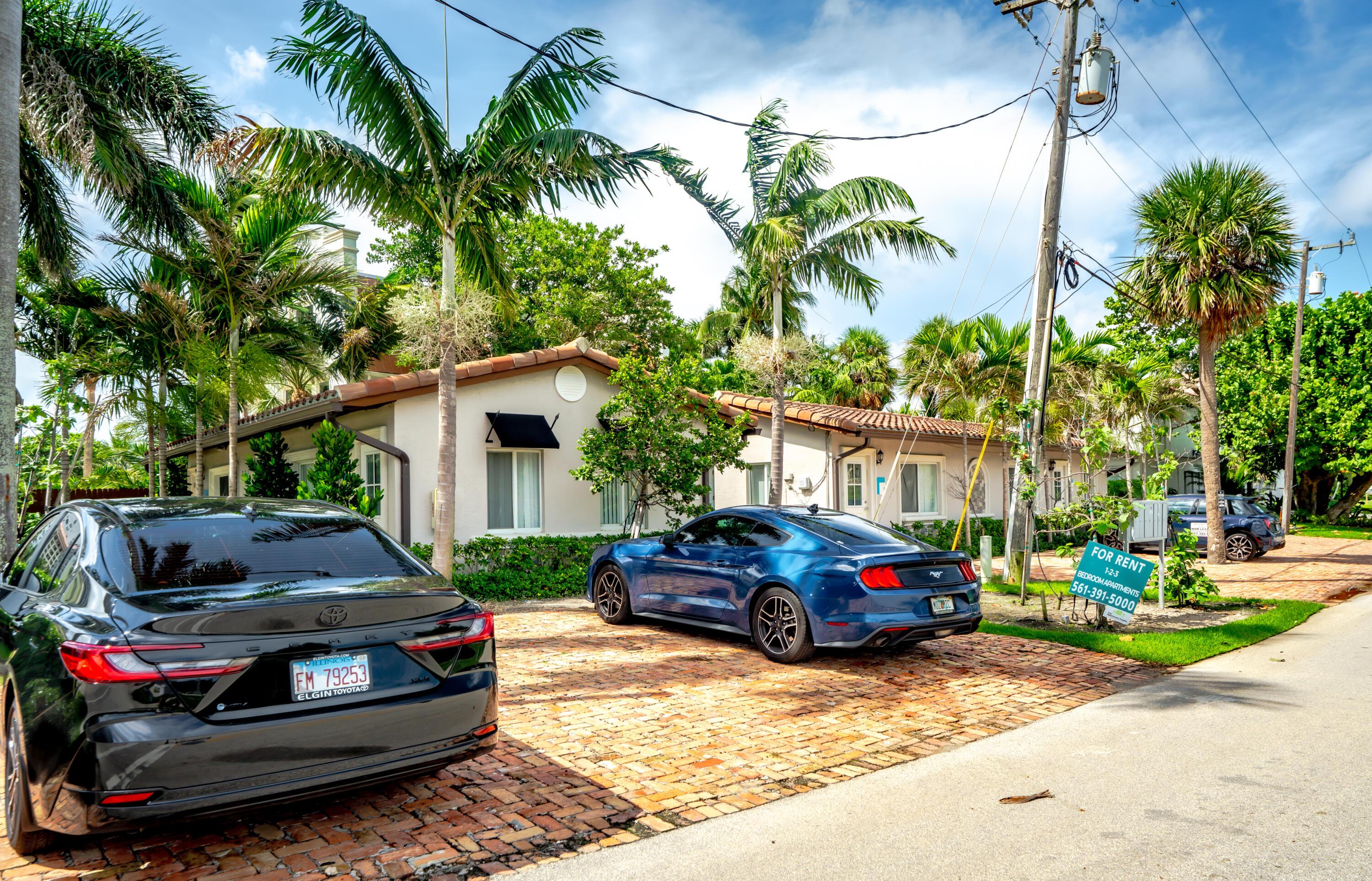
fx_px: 915
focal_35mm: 24
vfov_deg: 51.3
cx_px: 732
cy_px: 488
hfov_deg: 73.6
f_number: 8
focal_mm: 22.5
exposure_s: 1/200
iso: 100
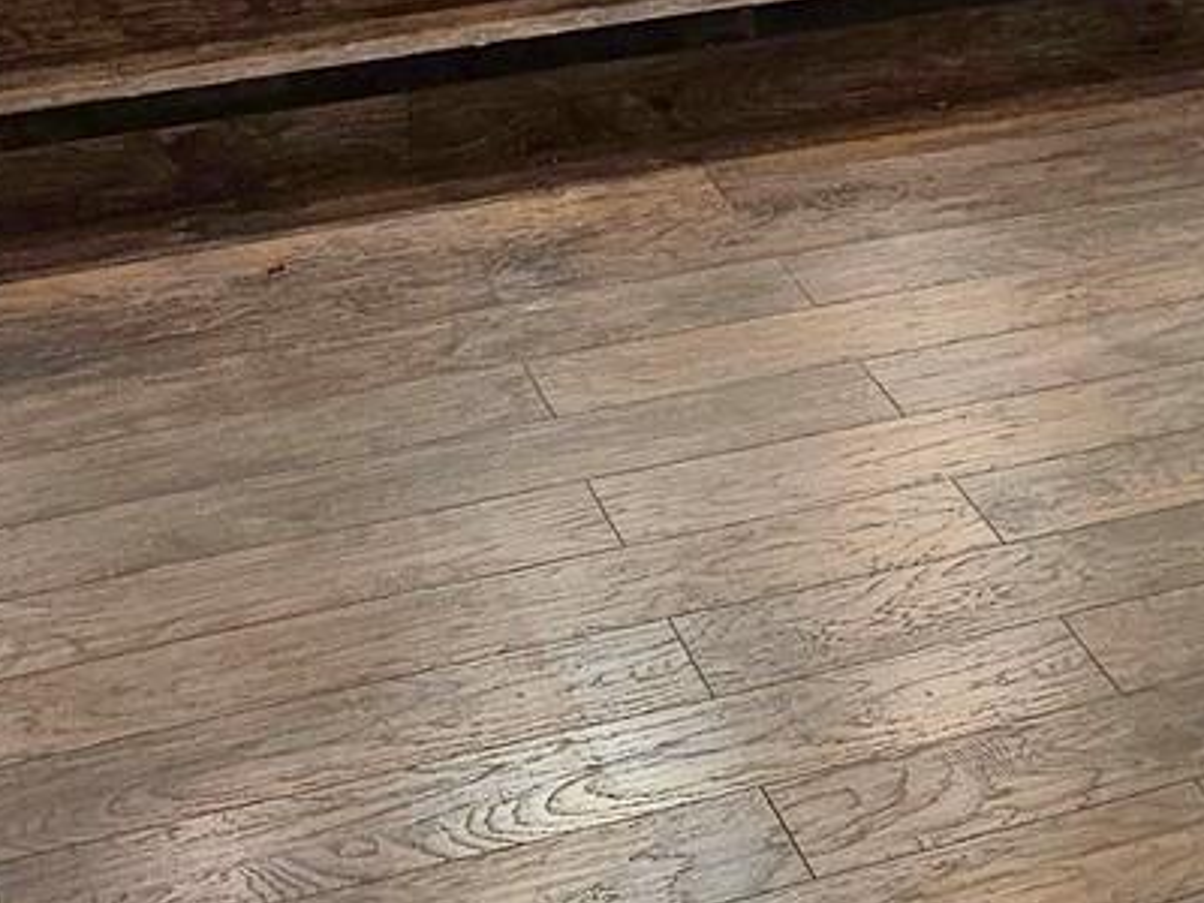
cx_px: 1135
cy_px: -467
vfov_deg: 14.9
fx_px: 3200
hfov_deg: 20.8
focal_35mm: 92
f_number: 1.8
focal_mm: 5.4
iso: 250
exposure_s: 1/120
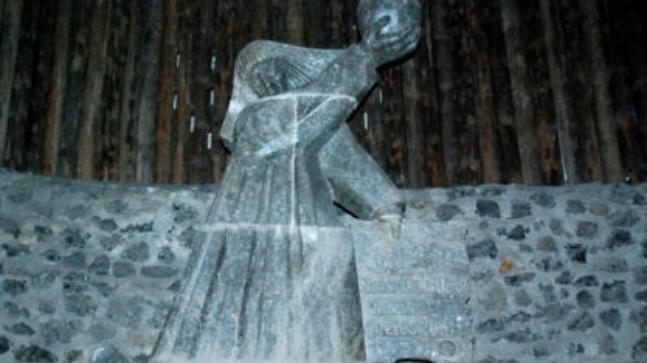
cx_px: 289
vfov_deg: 34.6
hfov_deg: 57.9
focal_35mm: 34
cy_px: 201
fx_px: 583
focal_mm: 18
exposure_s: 1/60
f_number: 6.3
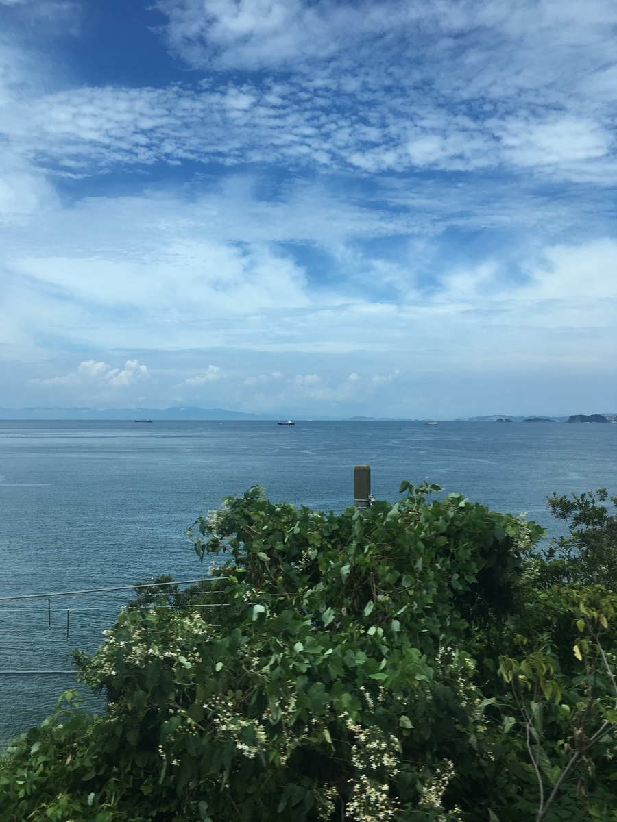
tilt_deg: -0.9
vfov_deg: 61.7
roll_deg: -1.4
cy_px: 411
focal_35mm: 29
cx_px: 308
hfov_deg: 48.2
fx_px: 689
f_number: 2.2
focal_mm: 4.15
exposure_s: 1/1374
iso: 25
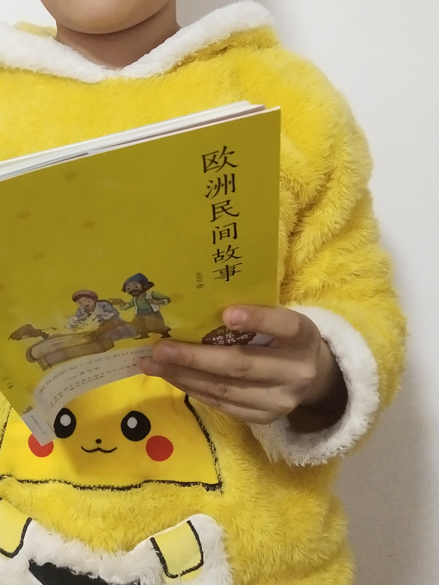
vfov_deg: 36.7
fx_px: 862
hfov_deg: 27.9
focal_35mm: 51
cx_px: 82
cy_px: 153
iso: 566
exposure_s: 1/33.3
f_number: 1.8
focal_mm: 3.95
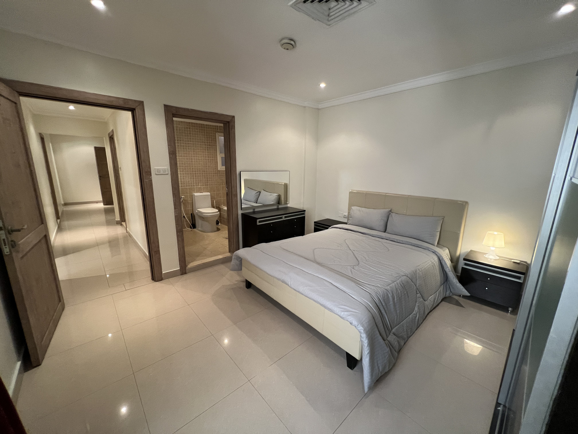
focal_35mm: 13
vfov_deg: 89.9
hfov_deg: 106.2
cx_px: 289
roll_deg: -0.3
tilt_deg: -11.9
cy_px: 217
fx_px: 217
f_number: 1.8
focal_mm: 1.57
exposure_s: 1/50
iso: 320
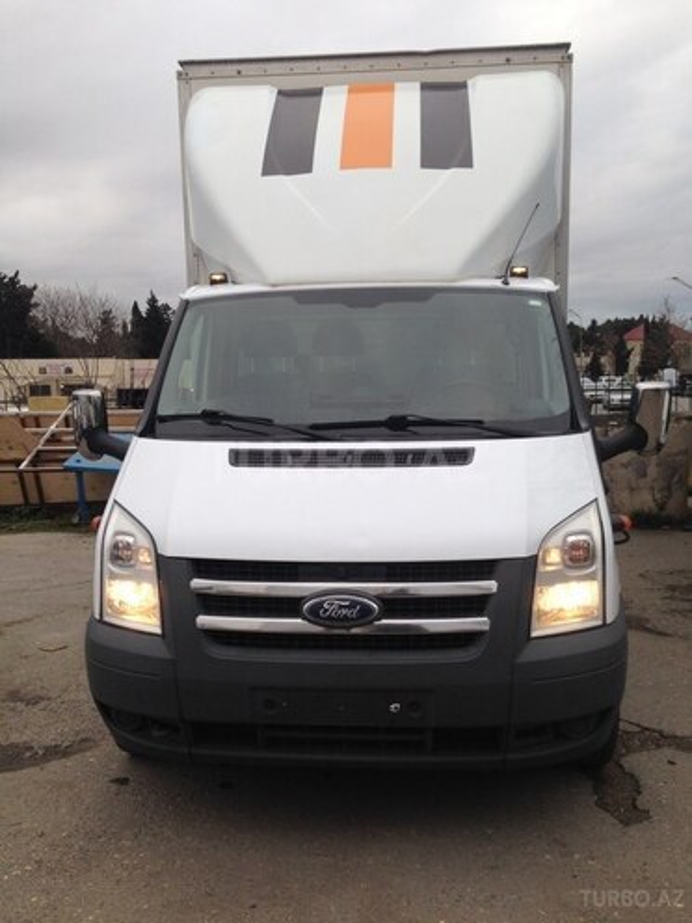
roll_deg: -0.8
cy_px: 462
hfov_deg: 42.9
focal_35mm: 33
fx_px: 880
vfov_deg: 55.4
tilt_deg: -4.1
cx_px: 346
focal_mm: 4.12
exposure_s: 1/215
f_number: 2.4
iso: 50
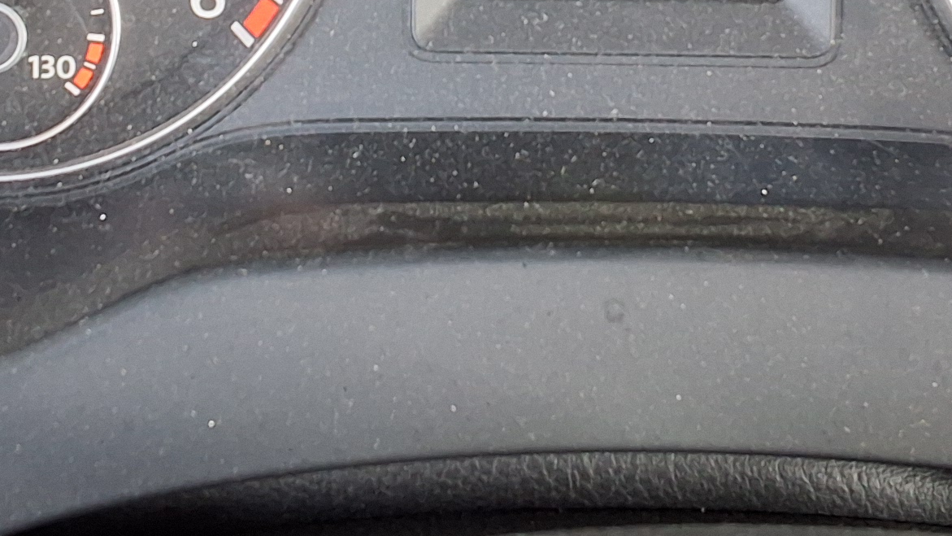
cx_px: 468
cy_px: -219
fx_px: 2146
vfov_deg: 13.6
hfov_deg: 25.0
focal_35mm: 85
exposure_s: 1/40
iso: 200
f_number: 1.9
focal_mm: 2.91
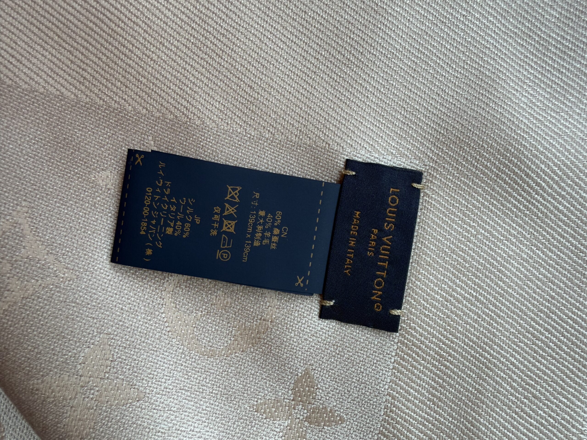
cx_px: 294
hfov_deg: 71.6
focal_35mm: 24
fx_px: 407
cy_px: 220
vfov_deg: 56.8
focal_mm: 2.22
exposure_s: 1/121
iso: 100
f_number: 2.2
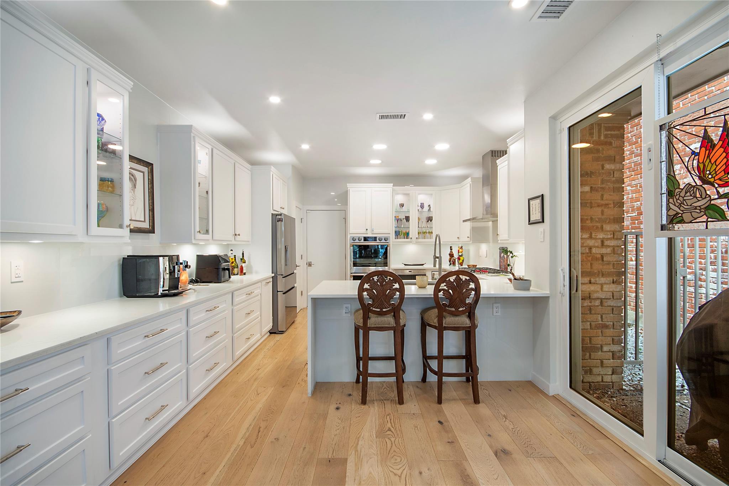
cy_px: 243
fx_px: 304
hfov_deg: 100.4
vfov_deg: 77.3
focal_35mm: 15
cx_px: 364
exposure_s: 1/6
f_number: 8
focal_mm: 10
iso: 100
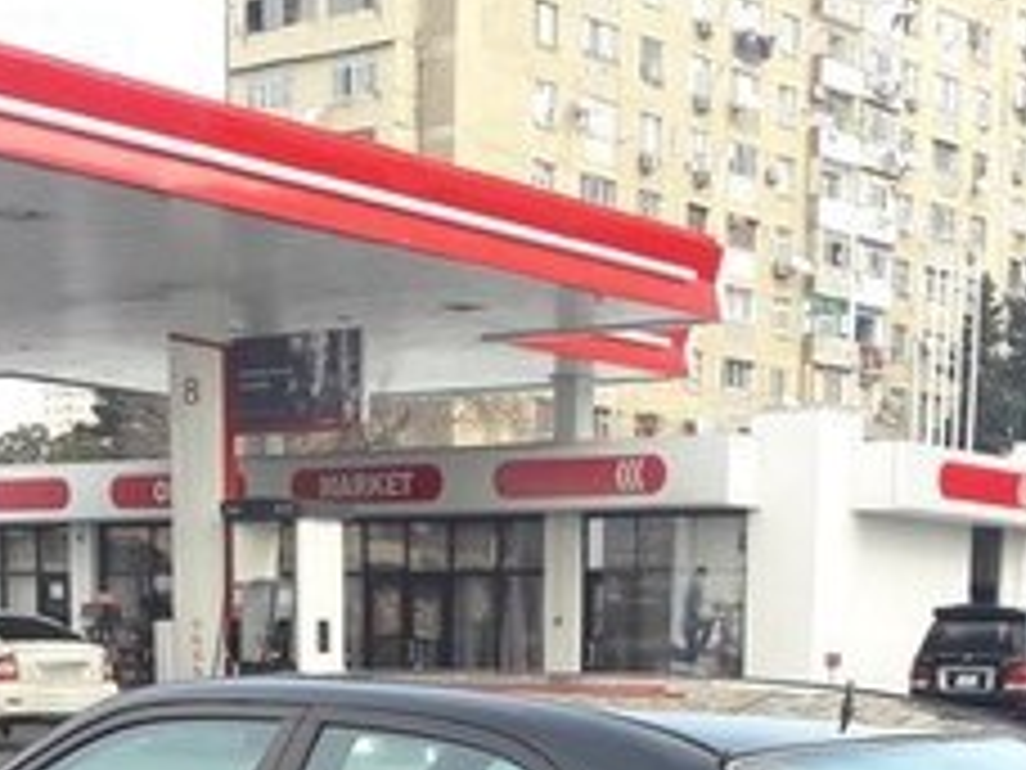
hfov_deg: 24.0
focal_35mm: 81
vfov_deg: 17.1
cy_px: 1006
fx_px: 2401
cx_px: 670
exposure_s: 1/276
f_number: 1.9
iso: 40
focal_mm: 3.7
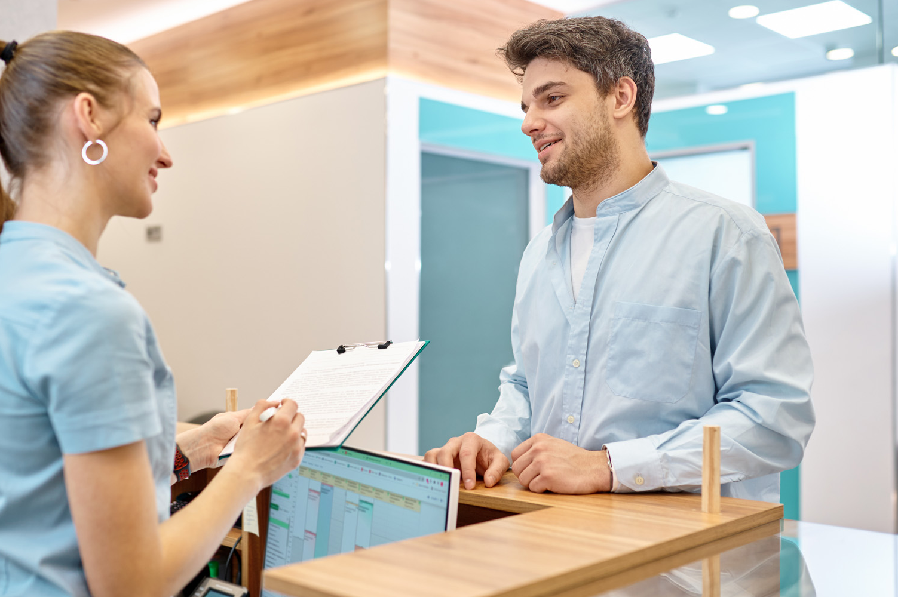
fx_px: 1047
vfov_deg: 31.8
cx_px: 407
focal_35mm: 42
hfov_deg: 46.4
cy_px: 287
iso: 280
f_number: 2.4
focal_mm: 35
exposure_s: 1/90
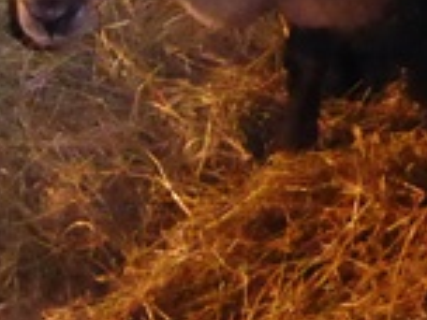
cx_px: 126
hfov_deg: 14.6
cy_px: -17
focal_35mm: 135
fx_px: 1665
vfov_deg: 10.9
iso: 1600
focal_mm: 5.4
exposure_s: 1/8
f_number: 3.5
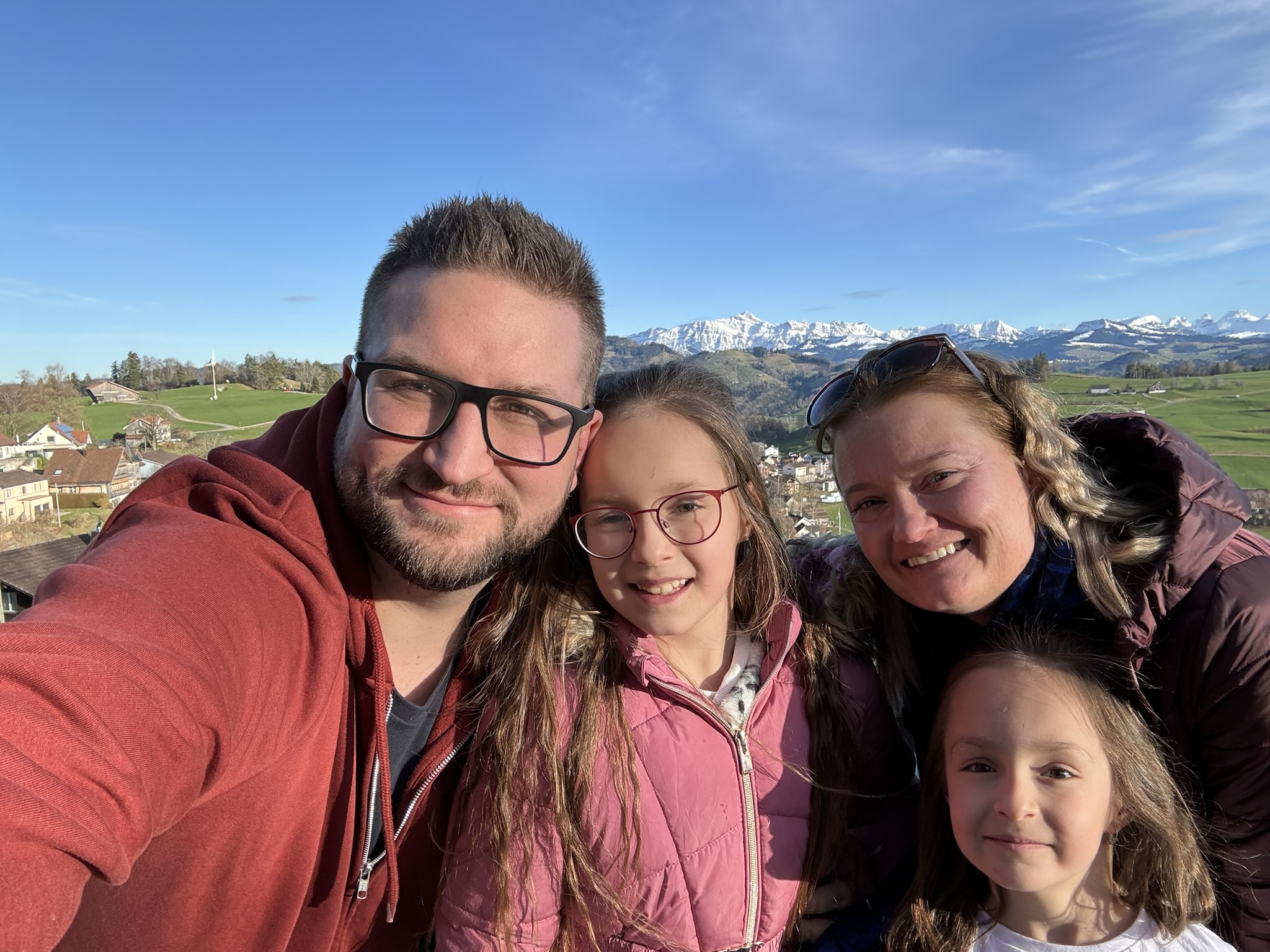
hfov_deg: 73.9
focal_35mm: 23
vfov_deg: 58.9
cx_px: 635
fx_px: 844
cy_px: 476
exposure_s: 1/525
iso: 25
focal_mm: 2.69
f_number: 1.9
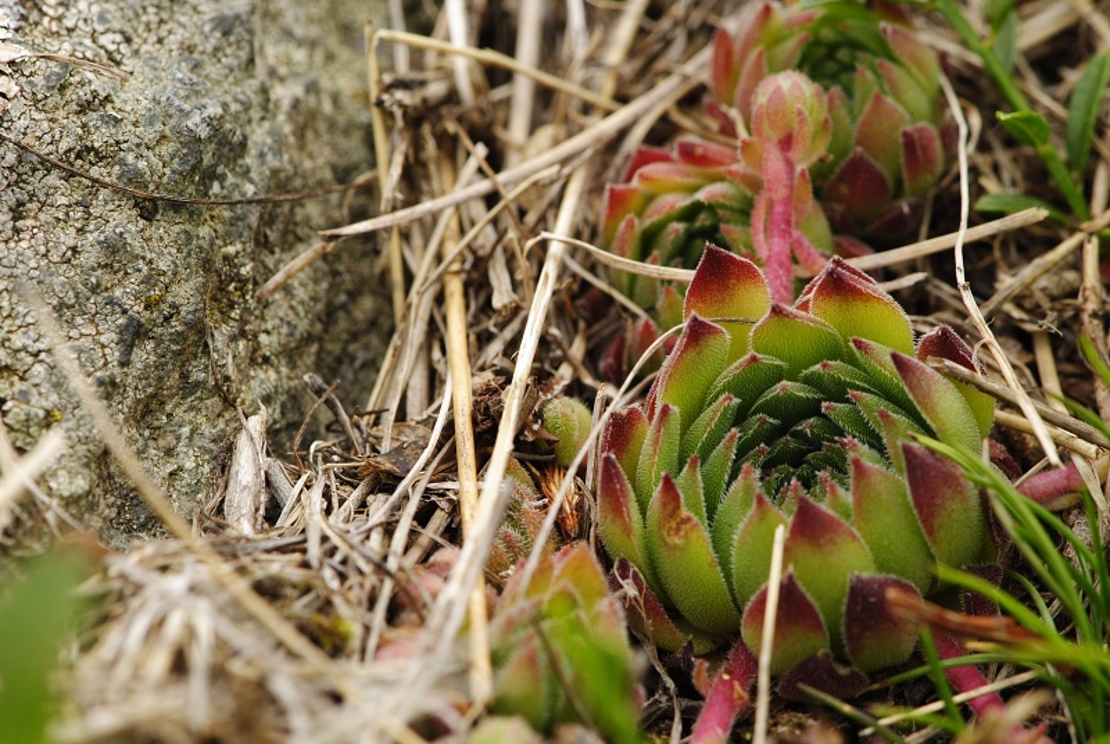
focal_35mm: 128
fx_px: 3937
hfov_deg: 16.0
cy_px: 372
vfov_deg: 10.8
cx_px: 555
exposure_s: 1/60
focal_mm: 85
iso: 200
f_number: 10
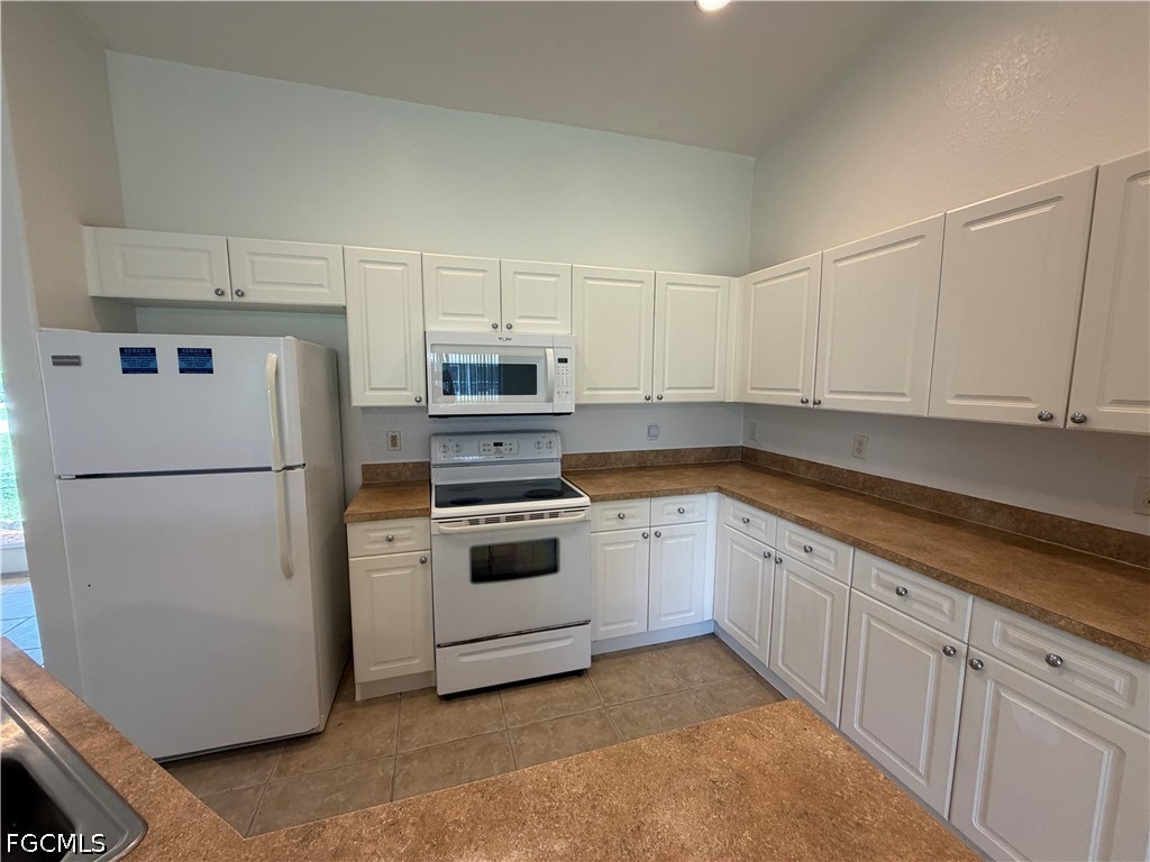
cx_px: 575
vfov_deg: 85.7
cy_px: 431
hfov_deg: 102.1
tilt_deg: -7.1
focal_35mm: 14
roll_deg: +0.2
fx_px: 465
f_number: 2.2
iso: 250
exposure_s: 1/120
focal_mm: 2.22
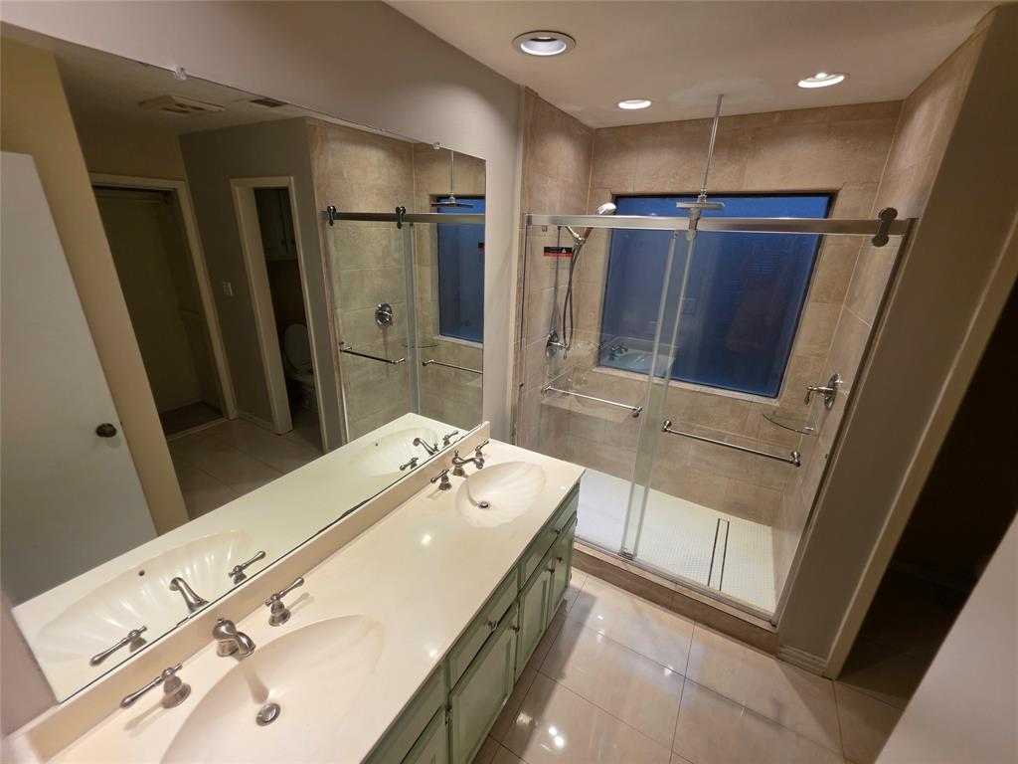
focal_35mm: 13
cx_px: 509
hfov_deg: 106.2
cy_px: 382
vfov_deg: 89.9
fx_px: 382
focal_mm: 2.2
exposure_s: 1/120
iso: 100
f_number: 1.9
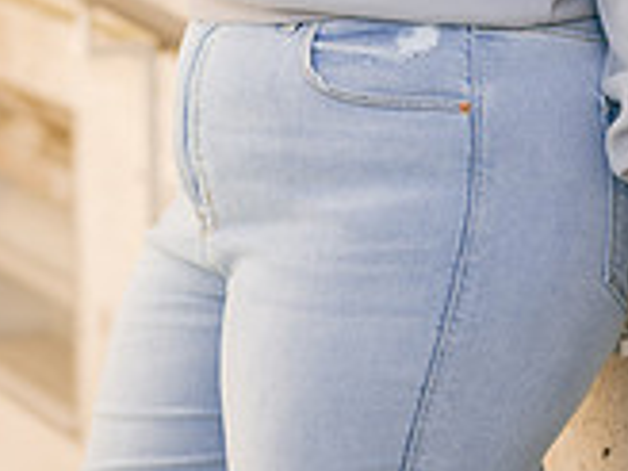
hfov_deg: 8.8
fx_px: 4064
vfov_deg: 6.6
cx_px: 299
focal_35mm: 224
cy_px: -195
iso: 160
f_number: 2
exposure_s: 1/800
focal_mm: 85
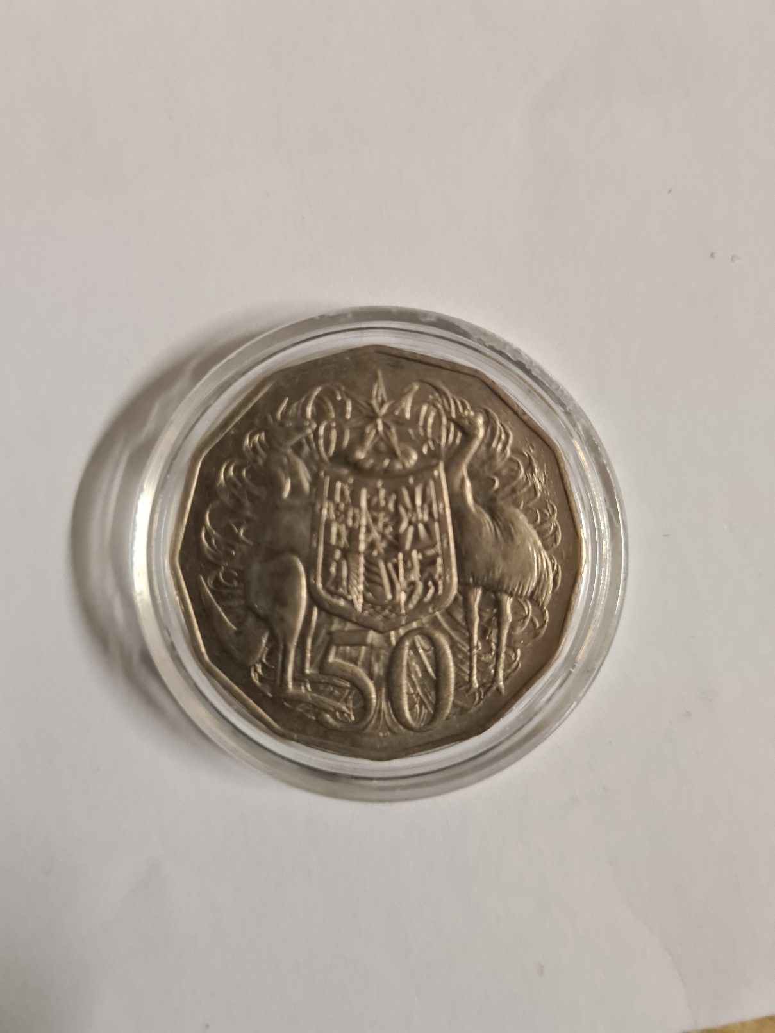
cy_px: 516
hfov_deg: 53.1
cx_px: 388
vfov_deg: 67.3
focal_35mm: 26
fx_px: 776
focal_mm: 5.4
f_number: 1.8
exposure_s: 1/33
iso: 500
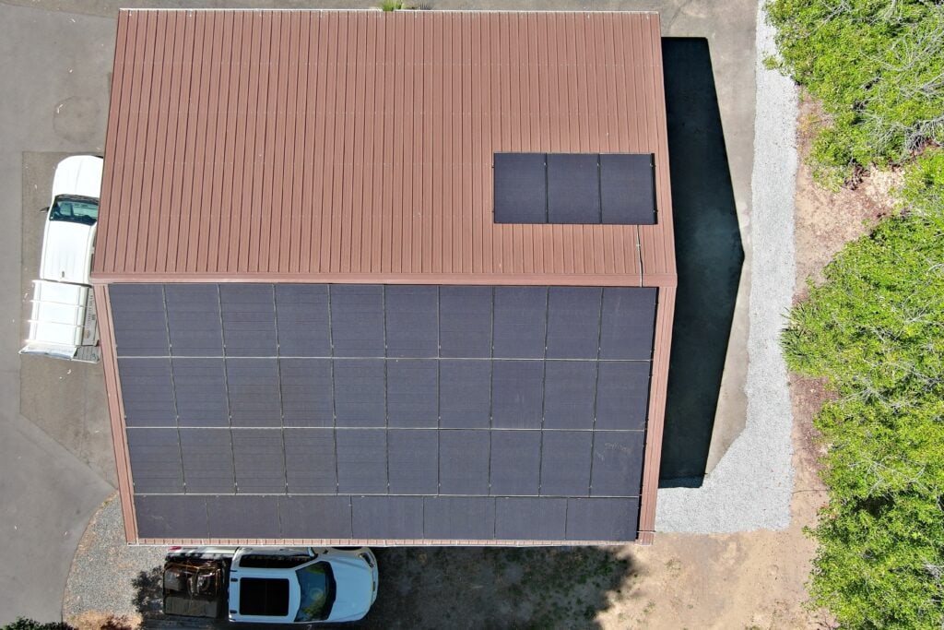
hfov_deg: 63.7
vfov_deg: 45.0
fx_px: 760
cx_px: 472
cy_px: 315
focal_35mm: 29
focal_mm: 10.57
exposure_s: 1/3247
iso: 400
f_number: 2.8
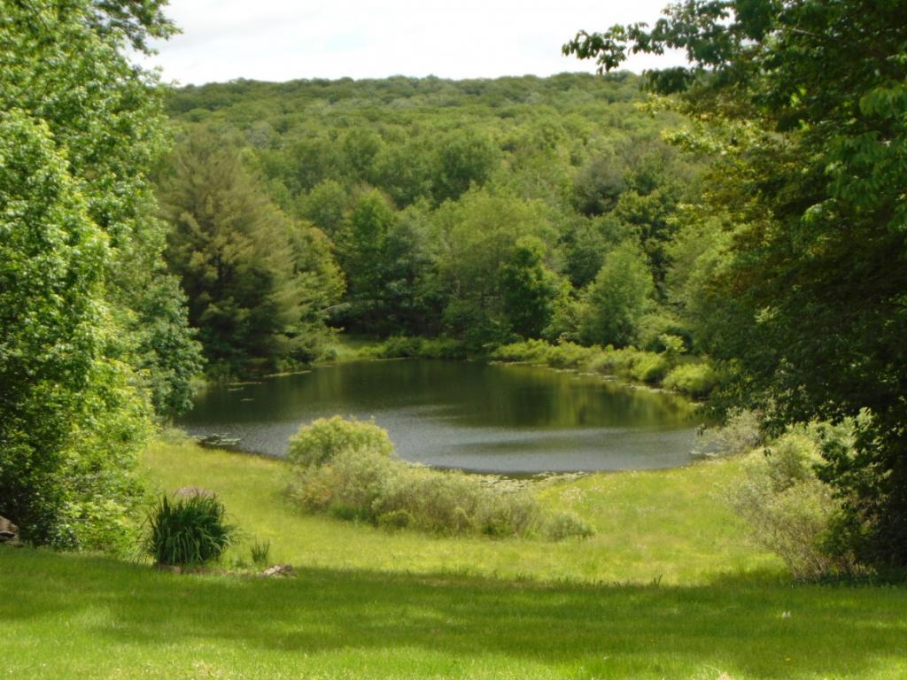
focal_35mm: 71
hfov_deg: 27.4
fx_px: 1860
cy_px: 340
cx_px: 454
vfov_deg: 20.7
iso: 80
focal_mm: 12.8
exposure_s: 1/400
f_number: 3.7
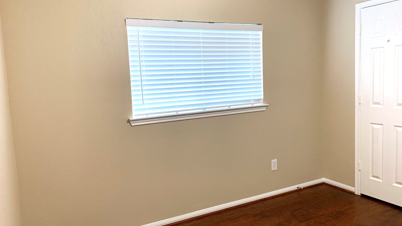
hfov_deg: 66.1
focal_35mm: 29
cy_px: 108
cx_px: 199
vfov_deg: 40.2
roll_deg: +1.7
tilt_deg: -3.5
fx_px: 309
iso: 125
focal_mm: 4.25
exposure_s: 1/60
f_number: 1.8
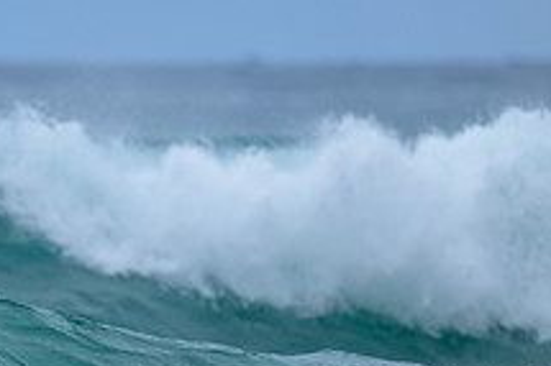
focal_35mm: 2158
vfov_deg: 0.6
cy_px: 488
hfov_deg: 1.0
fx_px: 33003
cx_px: -131
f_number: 6.3
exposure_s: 1/2000
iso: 320
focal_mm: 800
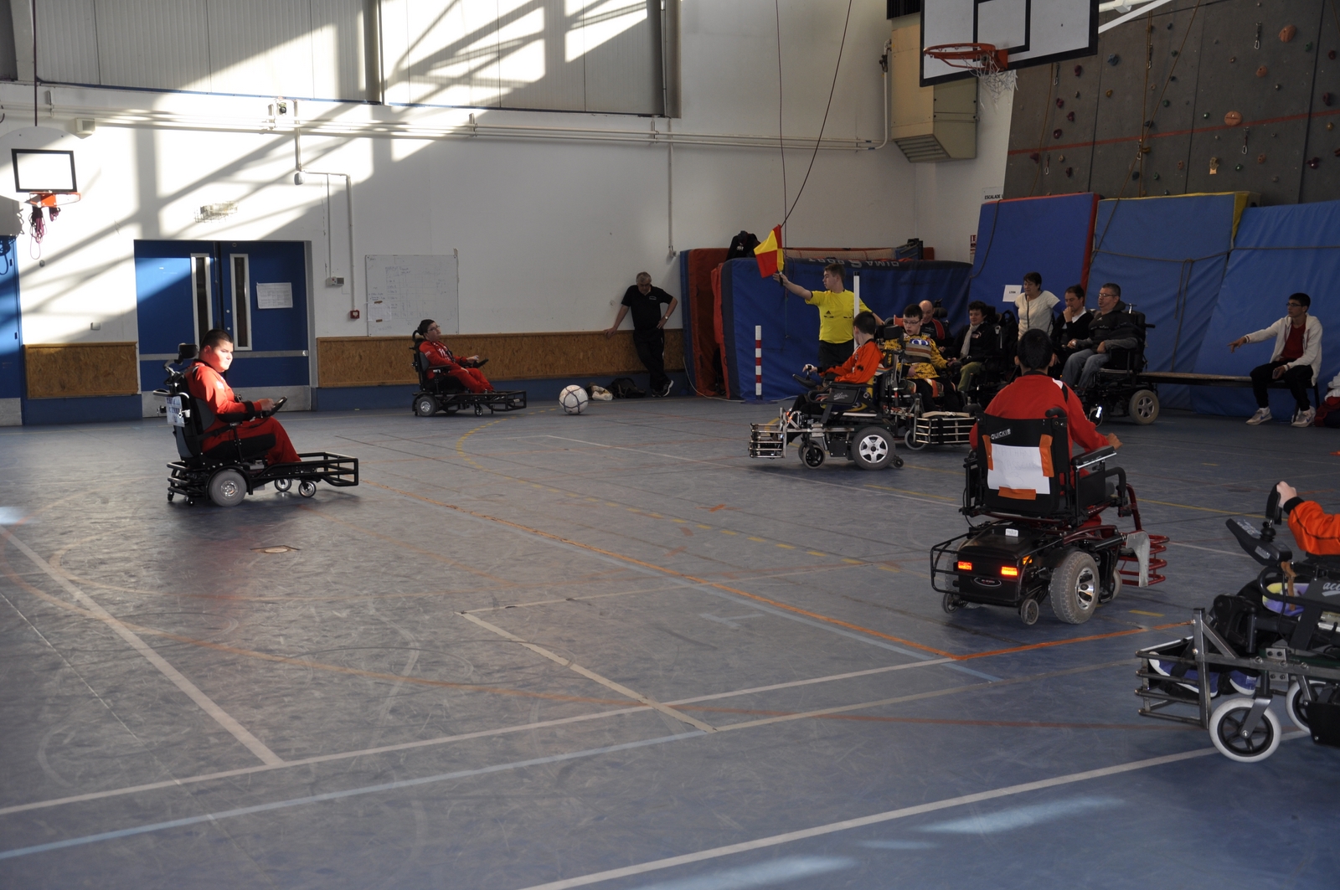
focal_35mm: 42
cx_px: 670
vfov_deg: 31.8
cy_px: 445
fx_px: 1562
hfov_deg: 46.4
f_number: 4
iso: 200
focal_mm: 28
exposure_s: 1/200
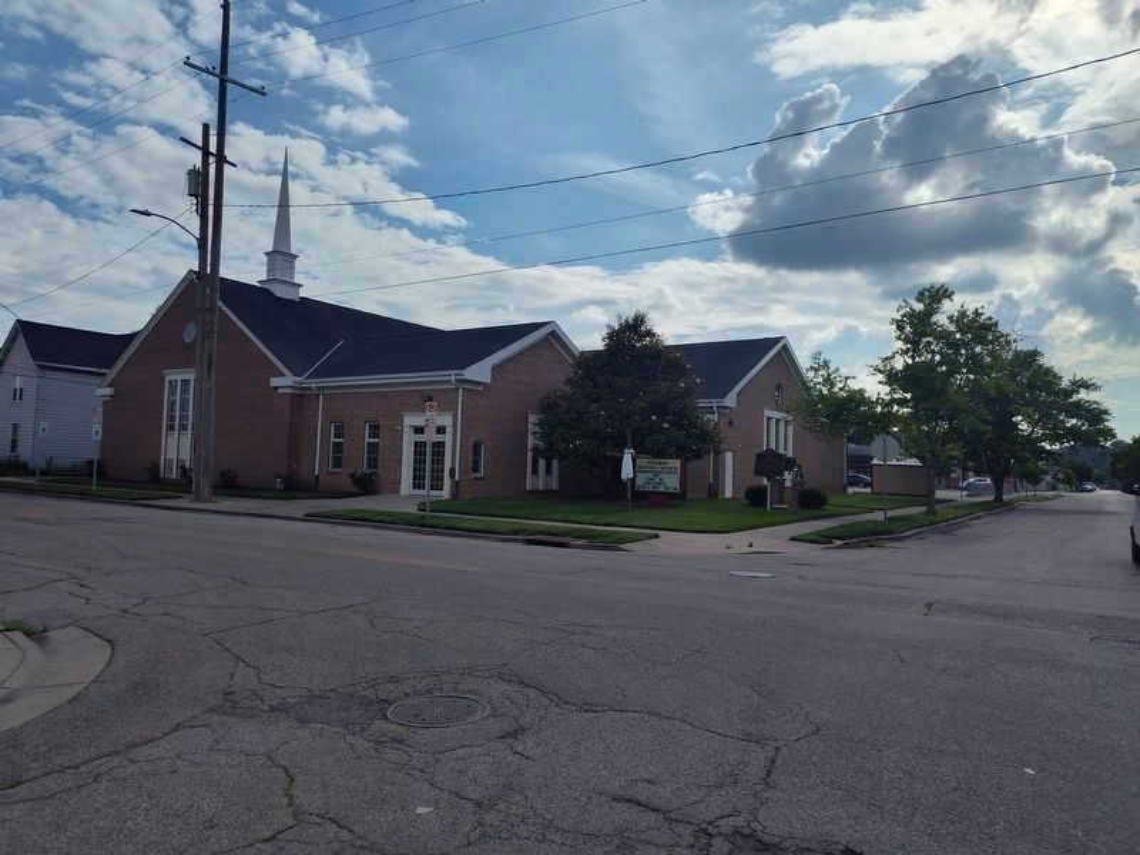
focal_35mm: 23
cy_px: 428
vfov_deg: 58.9
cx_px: 570
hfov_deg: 73.9
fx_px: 757
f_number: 1.8
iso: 100
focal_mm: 5.56
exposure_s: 1/4435
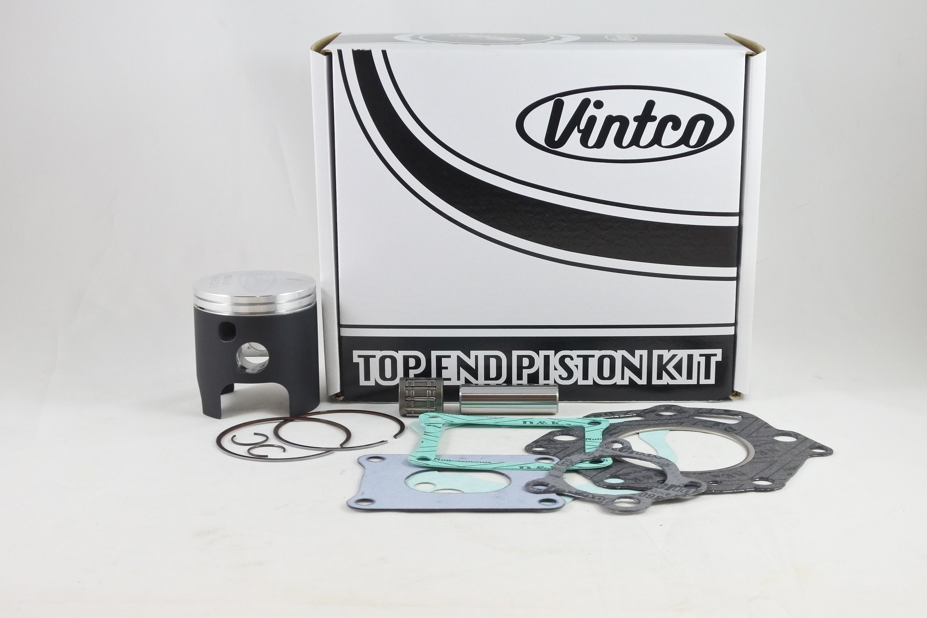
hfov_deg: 42.7
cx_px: 464
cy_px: 309
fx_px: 1185
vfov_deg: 29.2
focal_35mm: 46
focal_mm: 17.2
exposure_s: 1/125
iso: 640
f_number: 4.5
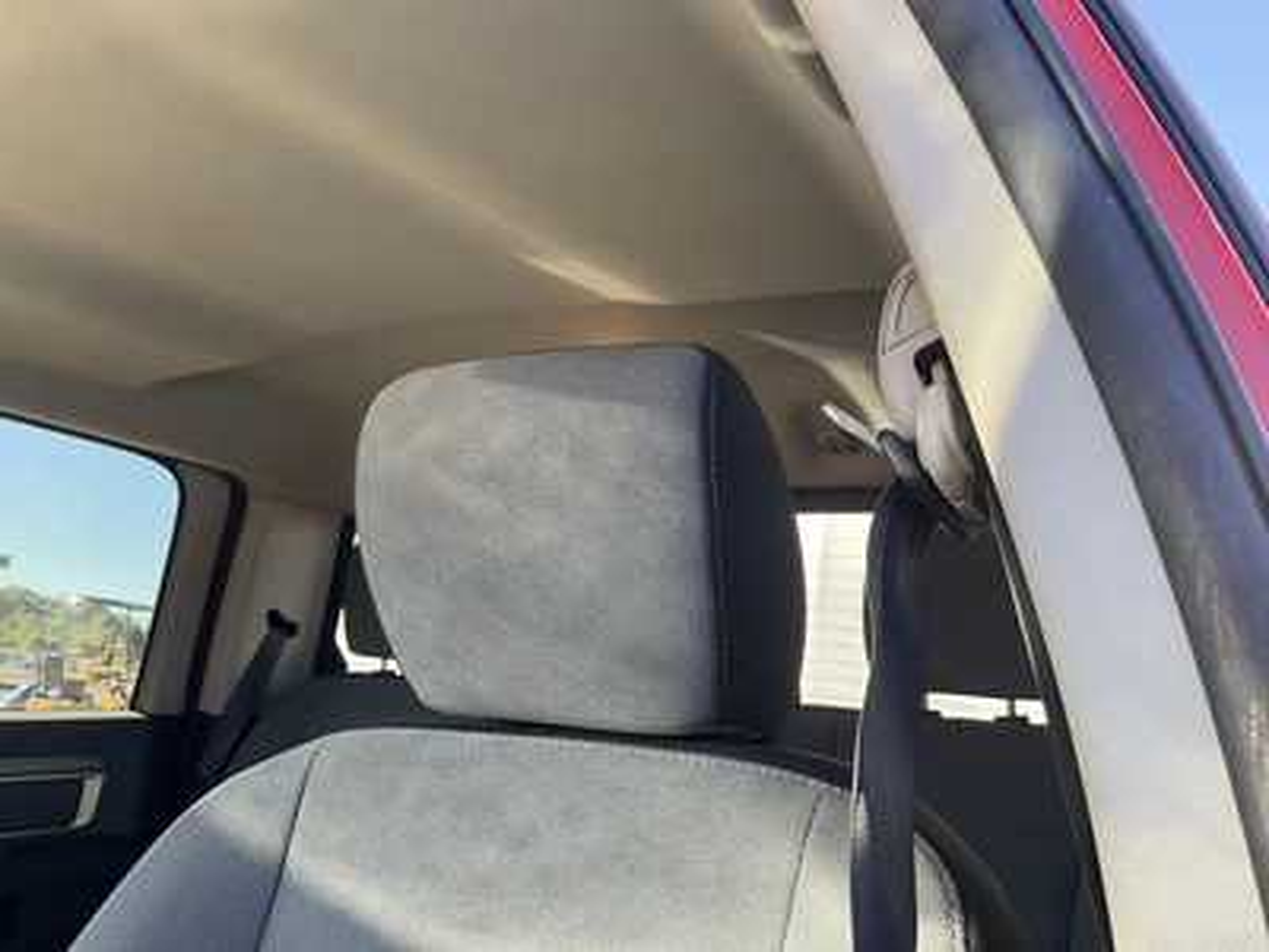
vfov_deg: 48.2
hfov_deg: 61.7
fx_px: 1063
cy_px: 476
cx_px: 634
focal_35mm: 29
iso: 32
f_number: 1.8
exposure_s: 1/122
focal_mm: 3
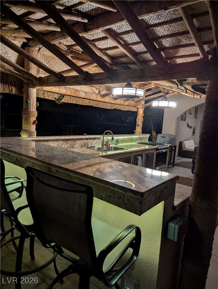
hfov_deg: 56.9
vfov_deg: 71.5
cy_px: 144
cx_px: 109
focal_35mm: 24
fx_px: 201
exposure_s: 1/24
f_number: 1.85
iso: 352
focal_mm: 6.81
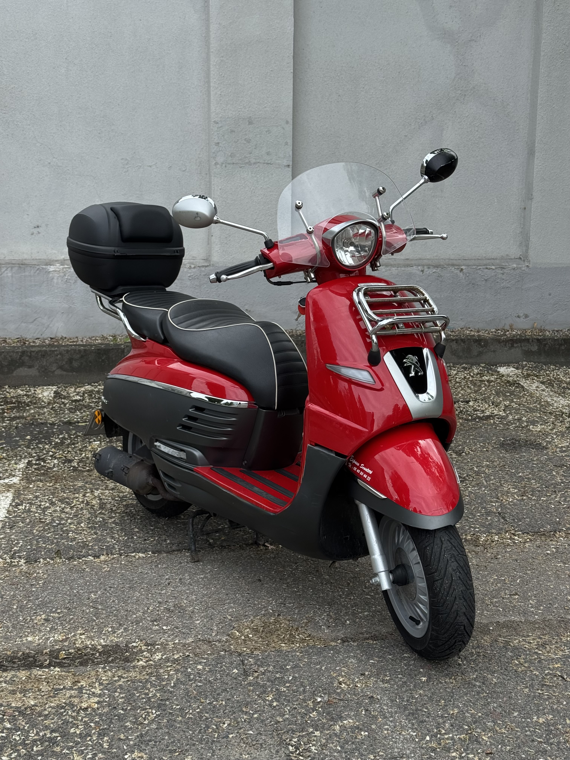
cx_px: 285
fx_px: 1054
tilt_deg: -9.0
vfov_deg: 39.7
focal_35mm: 48
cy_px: 380
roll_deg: +0.7
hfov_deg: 30.3
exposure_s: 1/1366
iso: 64
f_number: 1.78
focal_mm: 6.76
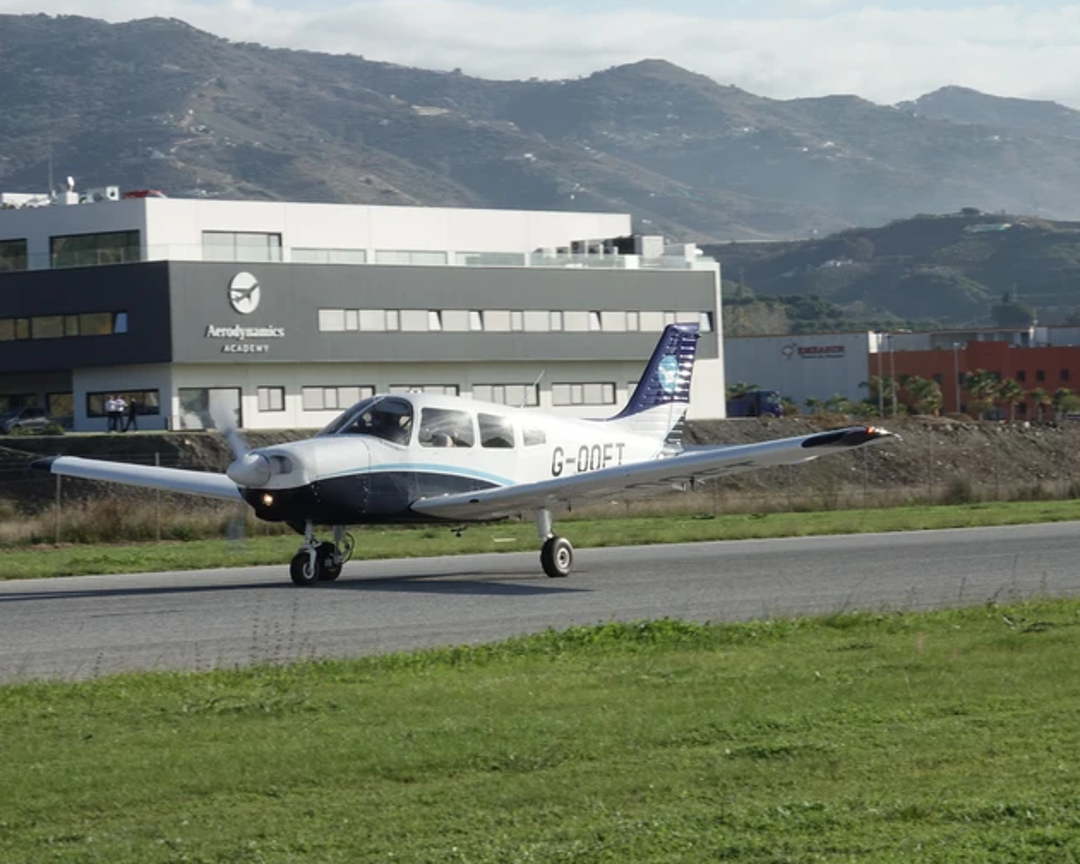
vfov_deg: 11.3
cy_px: 414
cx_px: 423
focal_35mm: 137
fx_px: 4379
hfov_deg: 14.1
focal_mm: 42.08
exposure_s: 1/250
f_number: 13
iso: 250
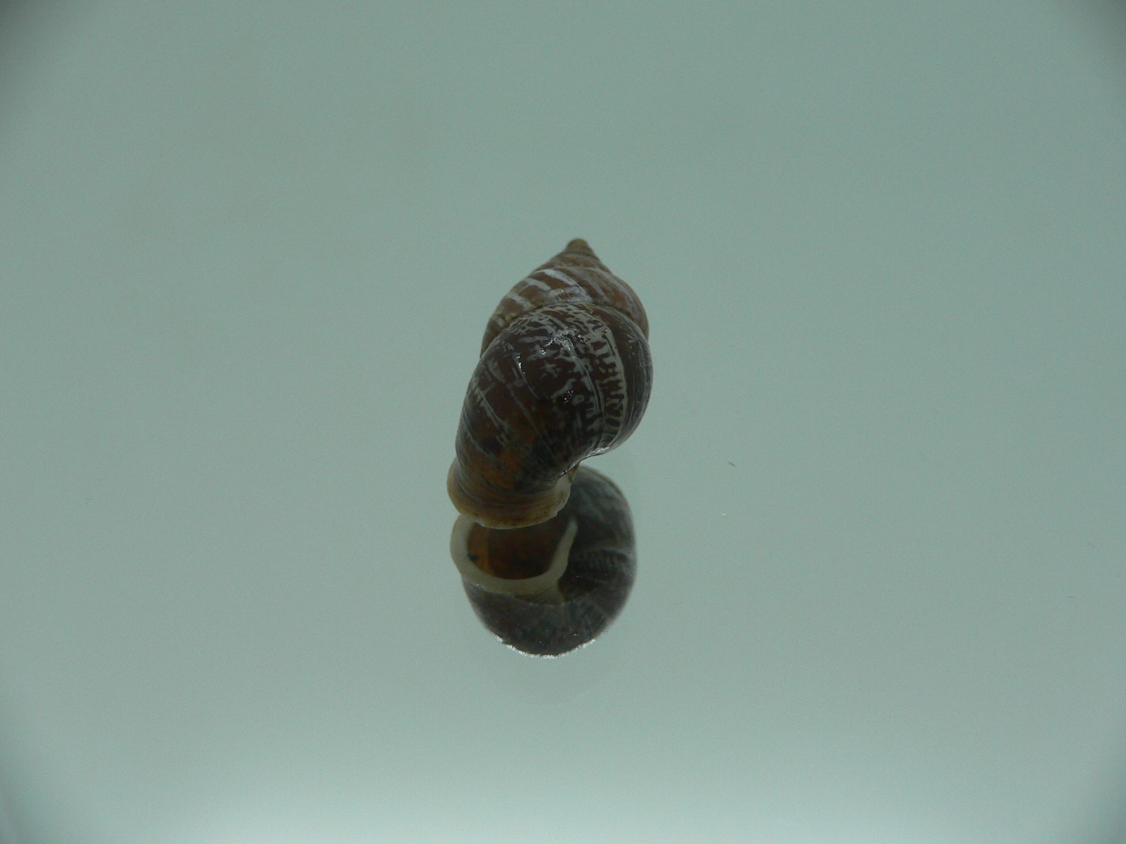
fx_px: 1138
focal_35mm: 35
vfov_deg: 40.7
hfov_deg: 52.6
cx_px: 563
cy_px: 422
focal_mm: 4.6
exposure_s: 1/60
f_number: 2.8
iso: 80
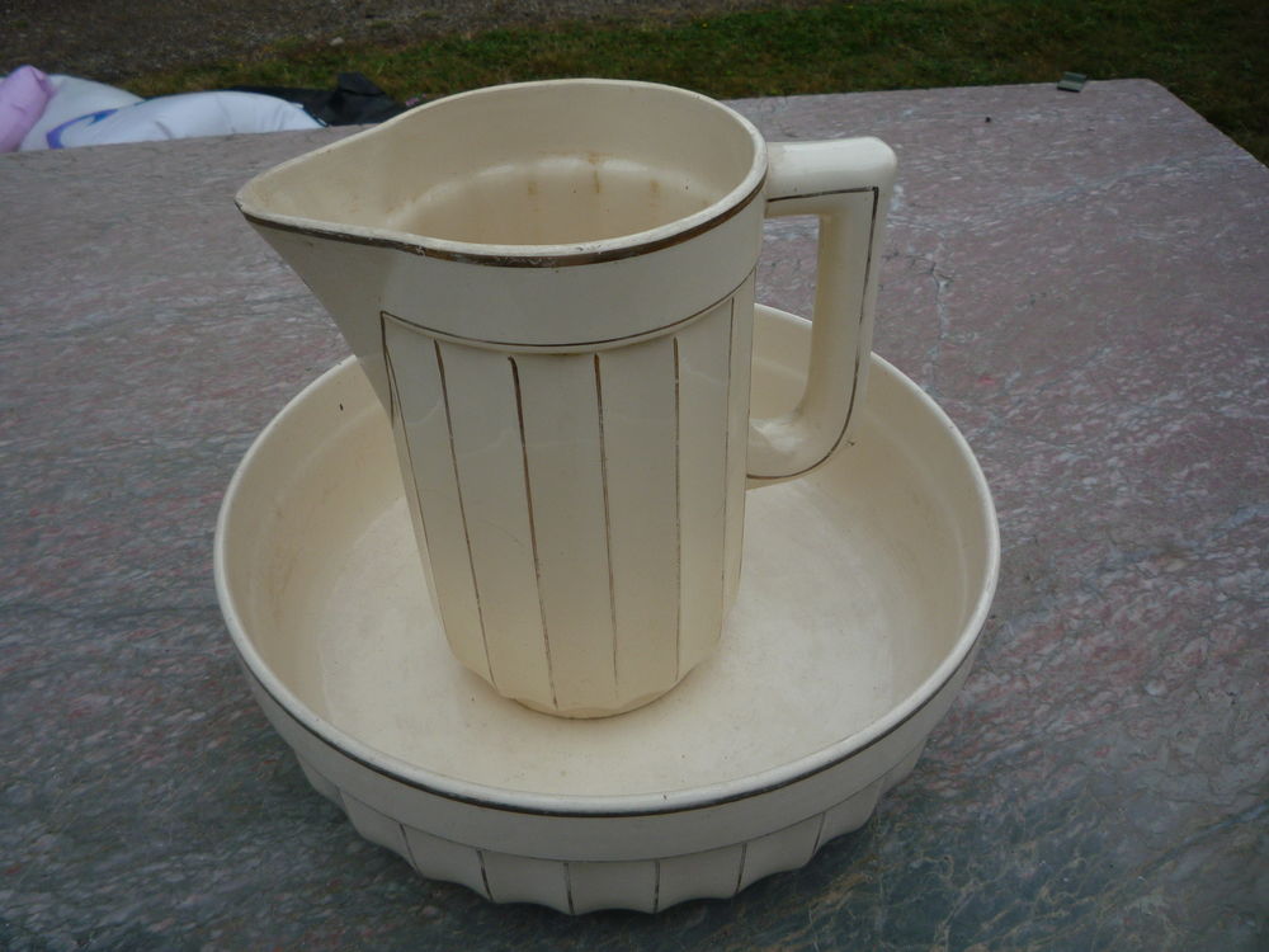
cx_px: 634
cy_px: 476
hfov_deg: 60.0
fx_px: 1100
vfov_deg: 46.8
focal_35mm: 30
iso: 100
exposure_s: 1/320
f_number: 4
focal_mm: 5.2
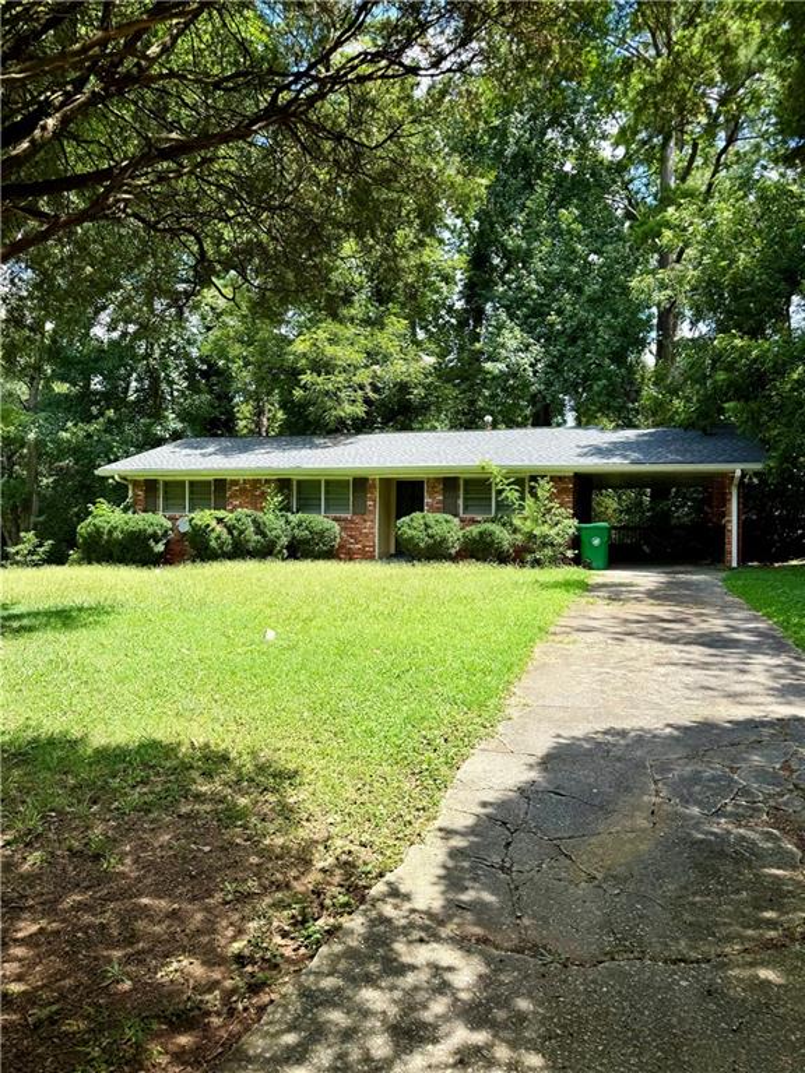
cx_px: 402
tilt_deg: -1.8
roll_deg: -0.6
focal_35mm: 24
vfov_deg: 71.6
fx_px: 744
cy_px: 536
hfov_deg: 56.8
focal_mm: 6.76
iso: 80
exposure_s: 1/2053
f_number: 1.78
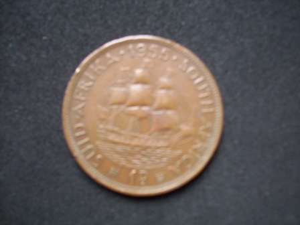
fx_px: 295
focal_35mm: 34
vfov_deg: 41.8
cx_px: 150
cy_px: 112
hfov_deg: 54.0
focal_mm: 5.7
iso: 160
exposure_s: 1/8
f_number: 2.9
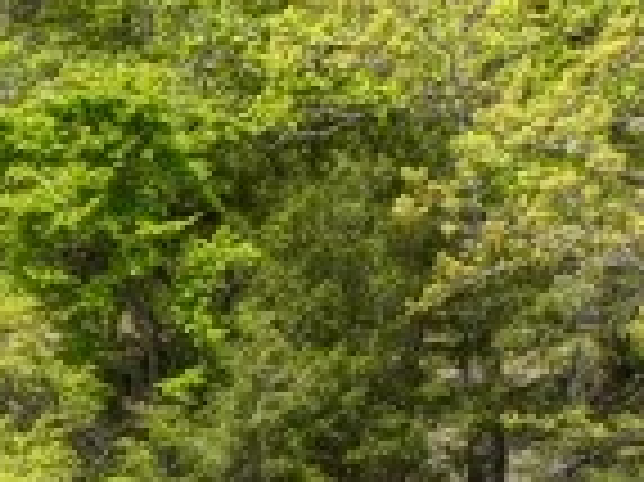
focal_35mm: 172
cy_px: 1426
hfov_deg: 9.0
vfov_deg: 7.6
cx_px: -1369
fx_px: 3197
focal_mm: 12.3
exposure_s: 1/2000
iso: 110
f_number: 2.8
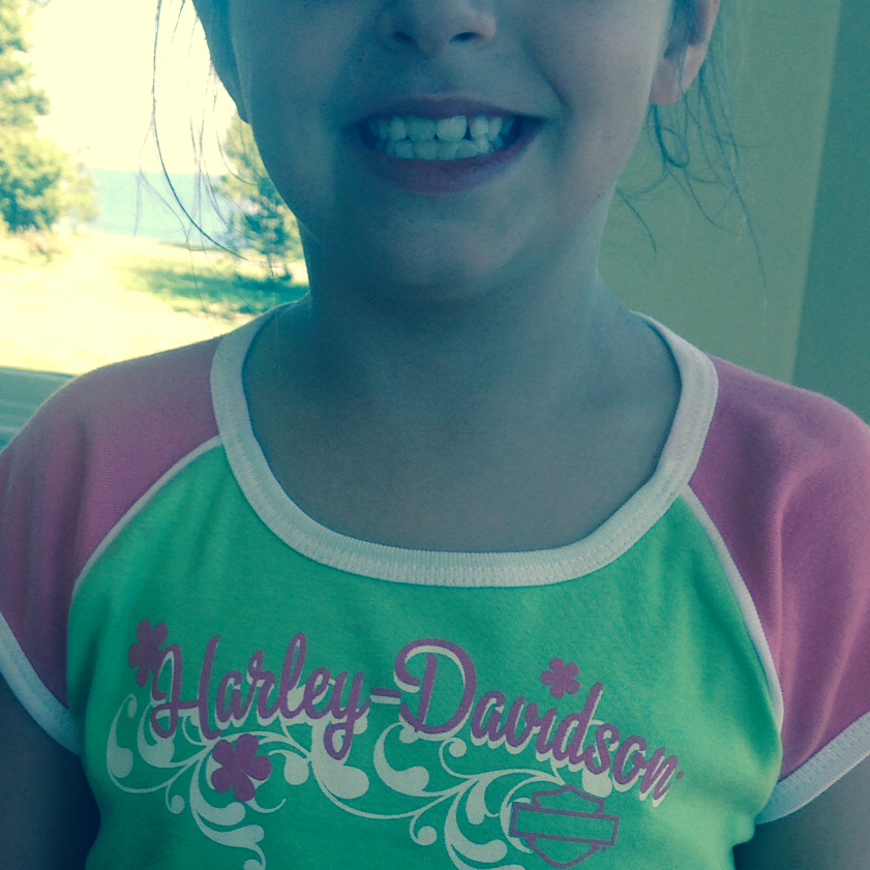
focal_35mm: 71
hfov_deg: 24.3
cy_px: 812
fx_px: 2019
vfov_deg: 23.6
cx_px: 335
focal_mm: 4.12
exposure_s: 1/185
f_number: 2.4
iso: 50
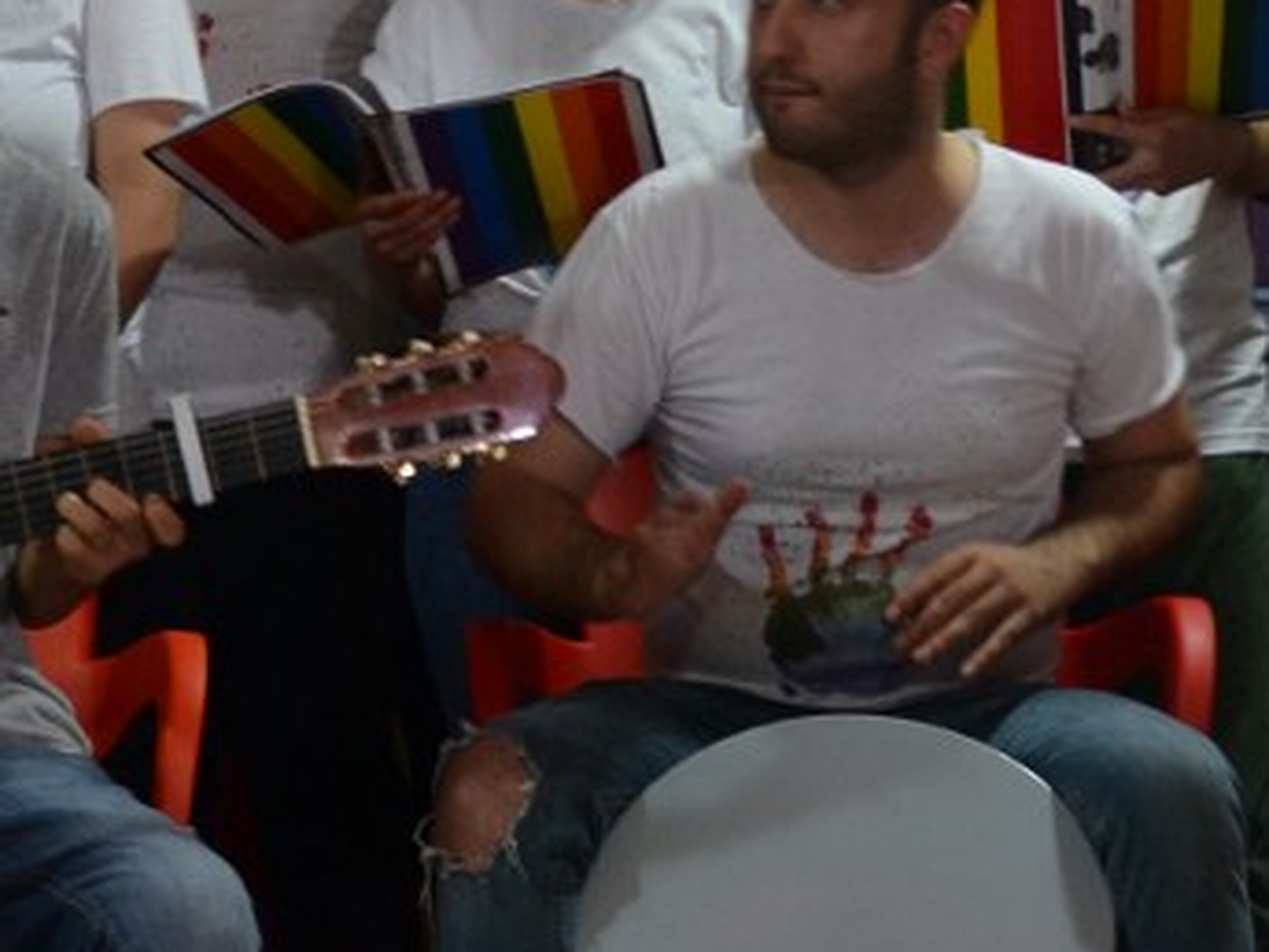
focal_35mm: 118
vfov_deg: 12.6
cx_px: 52
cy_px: 559
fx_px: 4326
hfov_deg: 16.4
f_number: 3.8
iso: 640
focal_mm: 22
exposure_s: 1/15
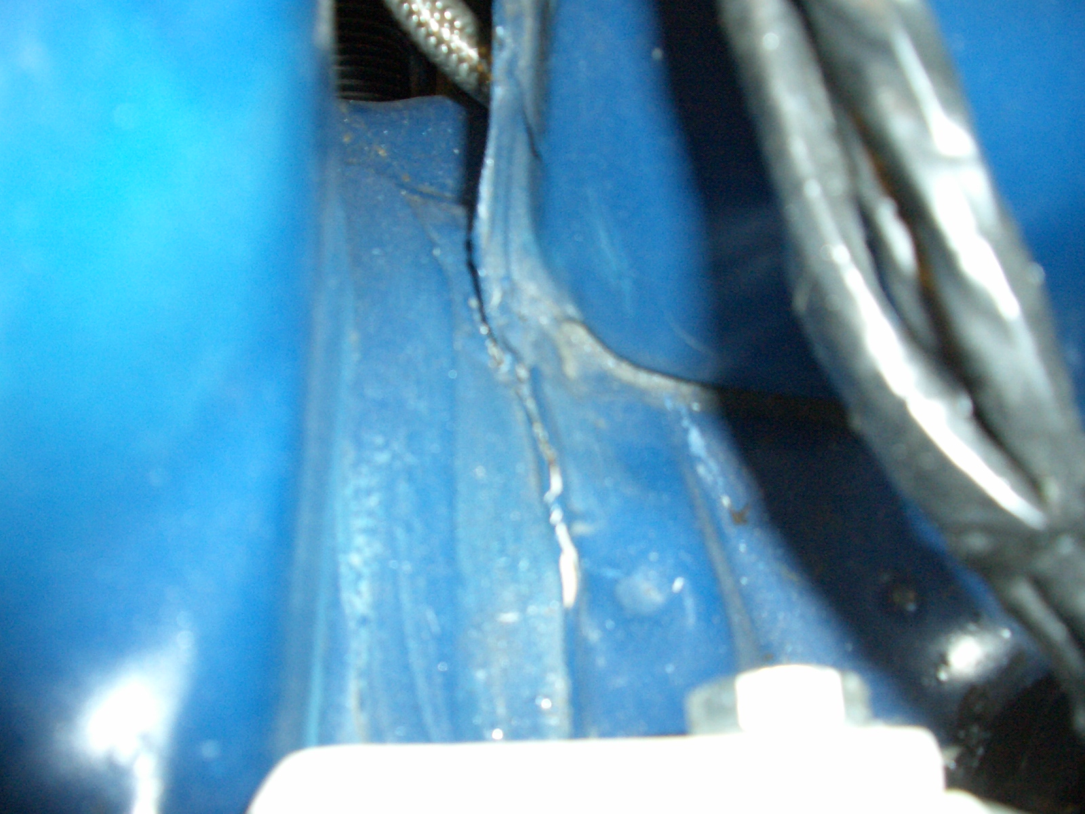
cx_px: 542
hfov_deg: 52.6
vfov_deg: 40.7
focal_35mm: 35
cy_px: 407
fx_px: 1097
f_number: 2.6
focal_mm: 5.8
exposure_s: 1/60
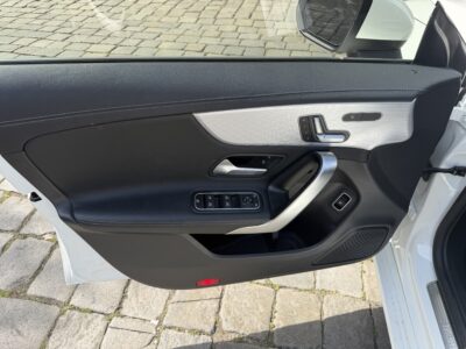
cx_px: 233
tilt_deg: -40.1
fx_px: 323
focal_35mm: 24
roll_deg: -1.3
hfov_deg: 71.6
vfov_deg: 56.8
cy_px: 174
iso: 80
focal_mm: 6.76
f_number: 1.78
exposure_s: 1/1314
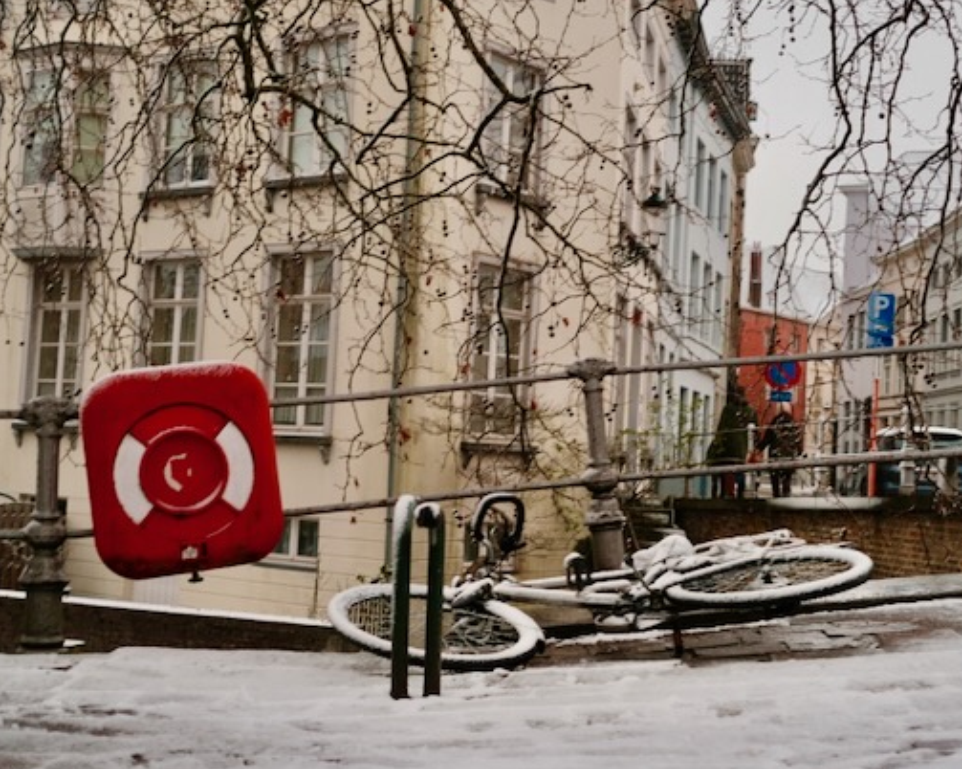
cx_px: 562
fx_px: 1395
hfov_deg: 38.0
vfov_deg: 30.8
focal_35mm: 49
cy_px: 389
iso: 400
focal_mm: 27
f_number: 2.8
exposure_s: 1/70
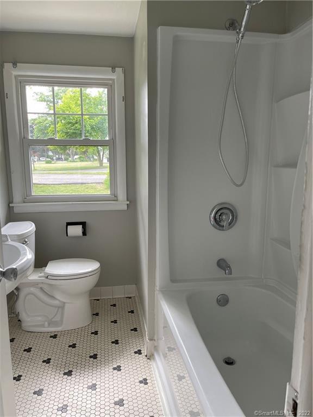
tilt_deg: -9.2
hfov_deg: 53.1
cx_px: 156
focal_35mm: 26
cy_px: 208
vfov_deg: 67.3
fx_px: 313
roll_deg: +0.3
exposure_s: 1/121
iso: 100
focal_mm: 5.1
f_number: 1.6
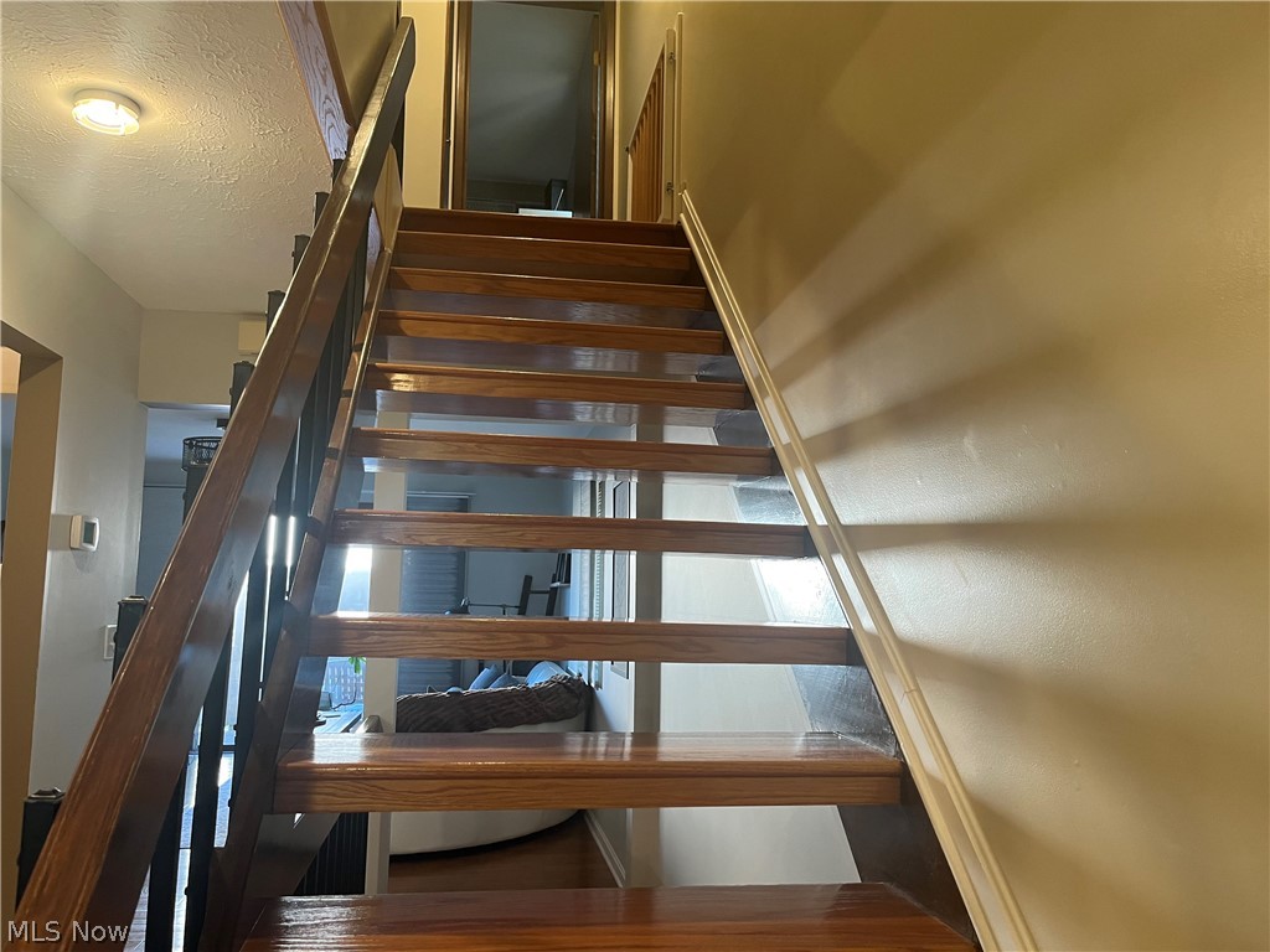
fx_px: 954
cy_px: 476
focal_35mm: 26
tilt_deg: +5.8
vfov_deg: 53.1
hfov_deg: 67.3
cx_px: 635
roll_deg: -1.1
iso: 125
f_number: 1.6
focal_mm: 5.1
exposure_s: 1/60
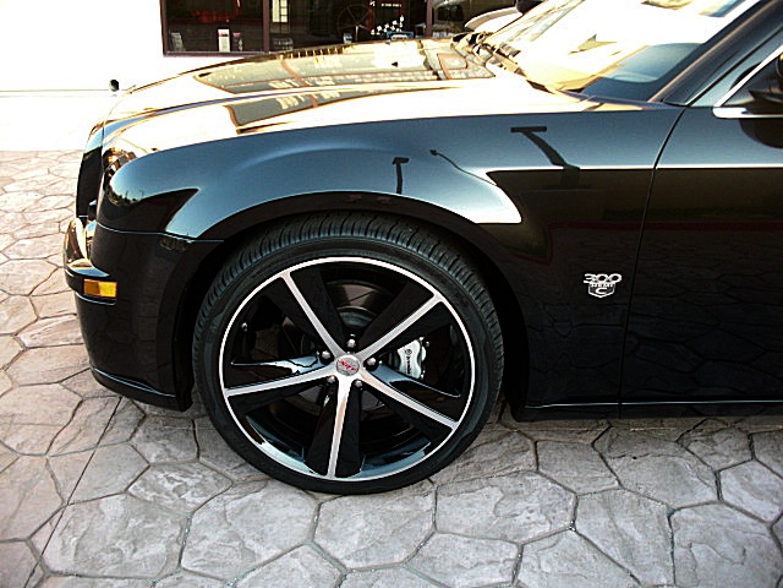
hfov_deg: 51.4
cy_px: 294
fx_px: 814
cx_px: 392
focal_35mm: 36
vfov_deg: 39.7
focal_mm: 6.3
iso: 200
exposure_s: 1/60
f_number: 2.8
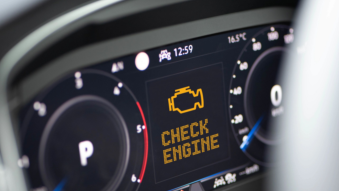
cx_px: 169
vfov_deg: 11.5
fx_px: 944
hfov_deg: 20.4
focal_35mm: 105
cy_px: 113
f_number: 3.3
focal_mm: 100
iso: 1600
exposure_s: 1/125
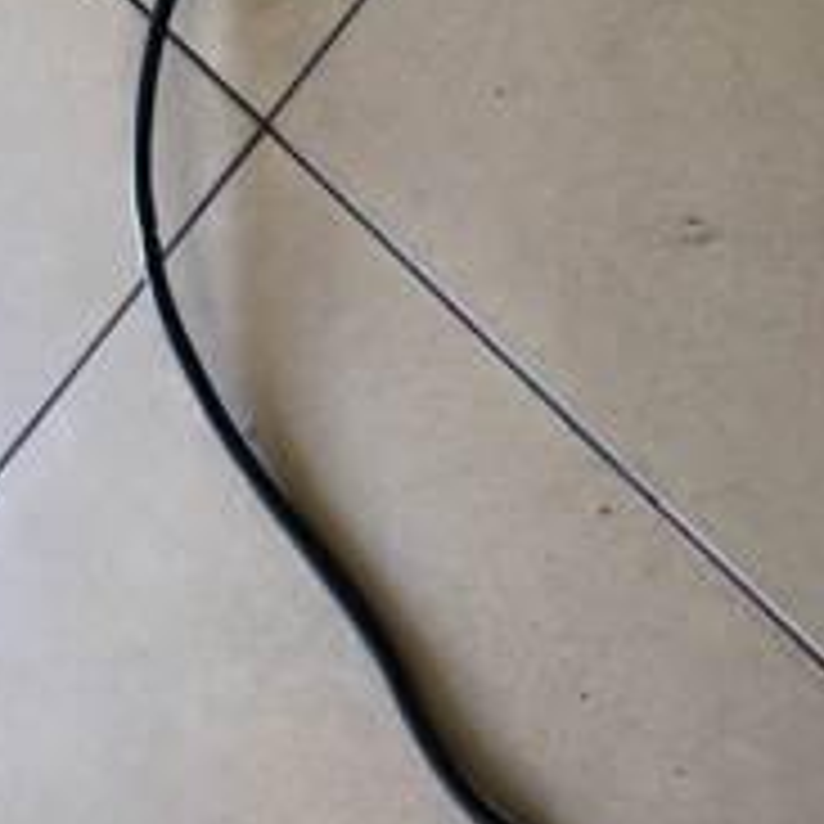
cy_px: -63
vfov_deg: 24.8
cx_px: 344
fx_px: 1751
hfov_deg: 26.5
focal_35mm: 65
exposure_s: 1/17
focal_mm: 4
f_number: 1.8
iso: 40
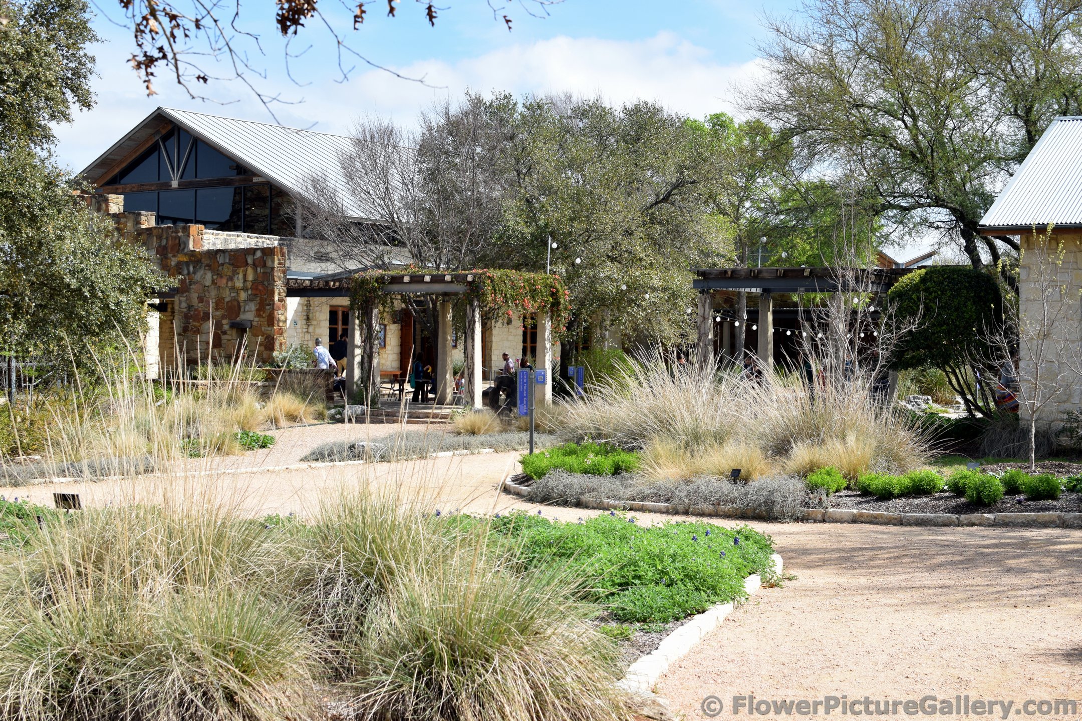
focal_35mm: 52
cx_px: 541
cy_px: 360
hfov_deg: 37.9
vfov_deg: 25.8
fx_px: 1578
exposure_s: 1/320
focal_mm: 35
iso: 200
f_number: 9
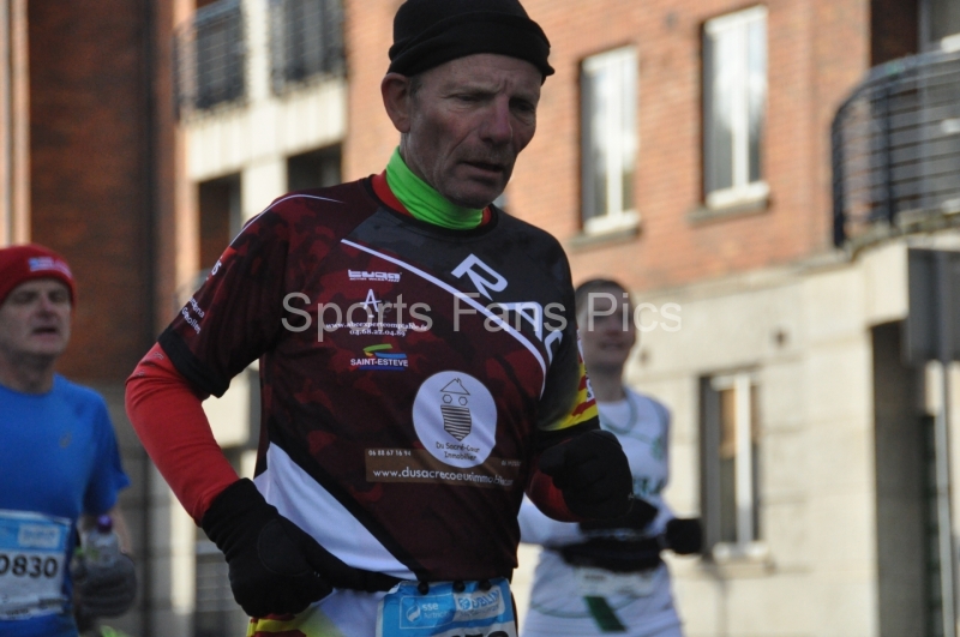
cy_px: 318
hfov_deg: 13.1
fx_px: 4194
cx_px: 480
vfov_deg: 8.7
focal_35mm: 158
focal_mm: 105
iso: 2000
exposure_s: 1/3200
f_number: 5.3
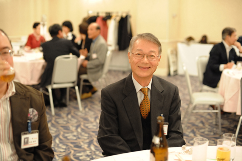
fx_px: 336
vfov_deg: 27.0
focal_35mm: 50
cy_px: 80
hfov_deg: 39.6
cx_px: 121
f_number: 2.8
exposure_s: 1/100
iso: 2800
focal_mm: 50
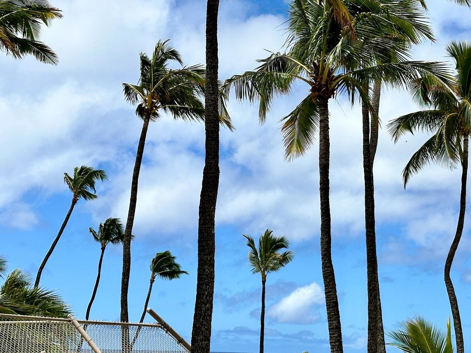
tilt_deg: +9.8
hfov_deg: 30.1
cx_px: 294
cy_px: 198
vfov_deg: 22.9
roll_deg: -2.4
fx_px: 871
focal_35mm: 64
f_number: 1.78
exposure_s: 1/7634
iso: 64
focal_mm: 6.86
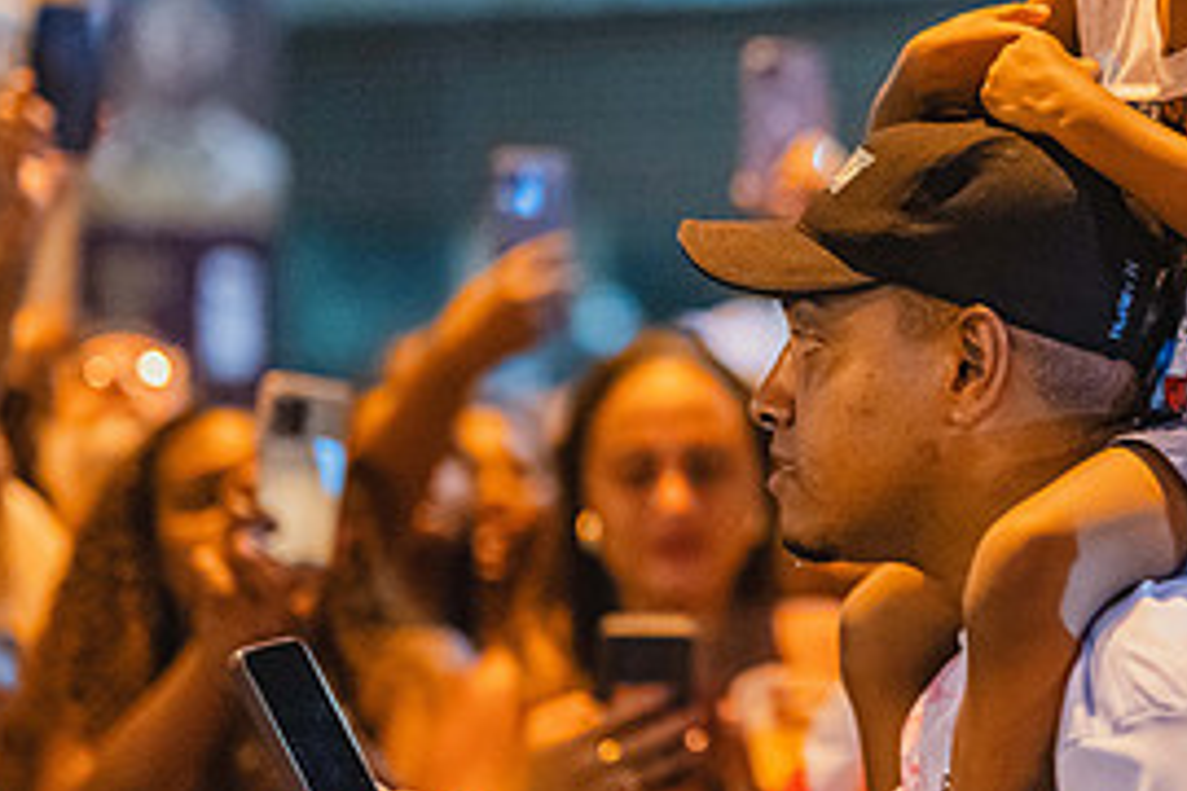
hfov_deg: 17.8
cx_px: 1103
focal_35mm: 113
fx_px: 3726
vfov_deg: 12.1
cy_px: 328
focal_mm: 50
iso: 6400
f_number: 1.2
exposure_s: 1/250
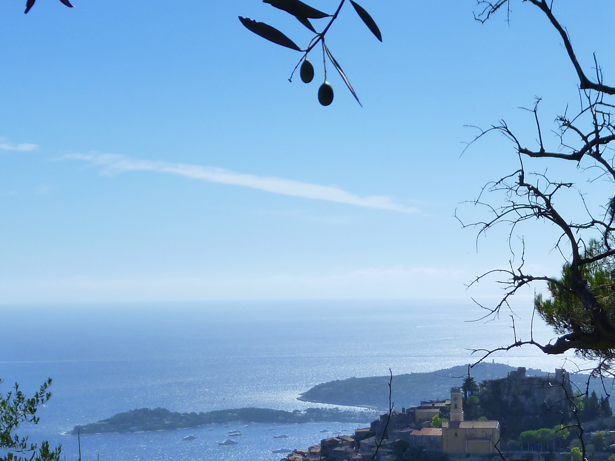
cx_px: 447
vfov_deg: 15.5
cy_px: 412
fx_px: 1670
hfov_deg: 20.7
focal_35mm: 94
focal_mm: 8.6
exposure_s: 1/800
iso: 125
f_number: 4.3
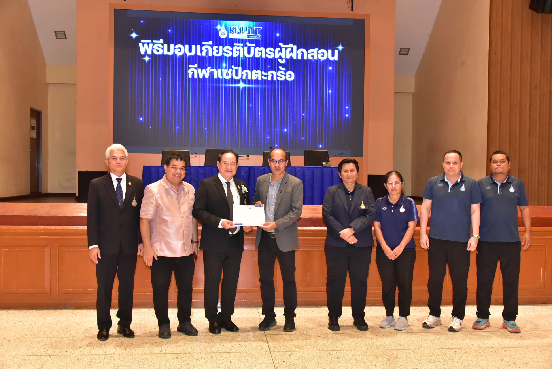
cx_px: 276
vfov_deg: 36.9
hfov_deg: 53.1
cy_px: 184
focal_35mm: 36
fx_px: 552
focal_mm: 36
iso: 4000
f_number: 5.6
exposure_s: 1/125
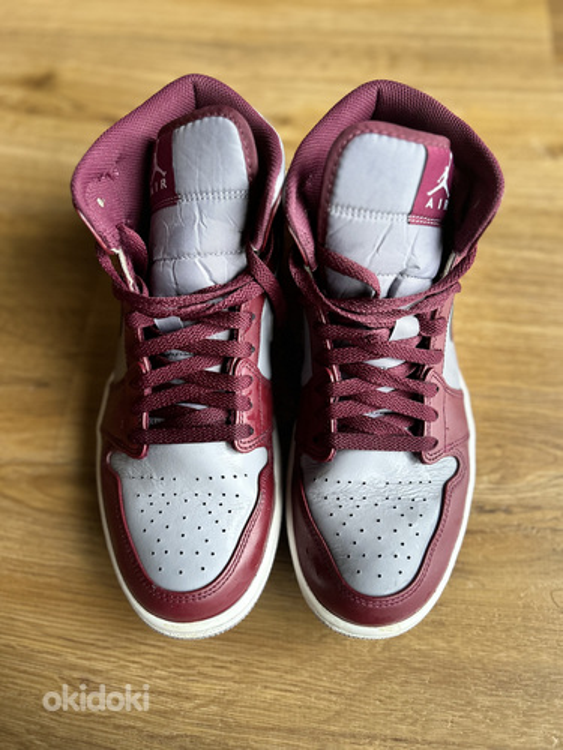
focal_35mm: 26
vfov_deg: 67.3
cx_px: 282
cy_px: 375
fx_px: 564
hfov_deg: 53.1
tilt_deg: -69.2
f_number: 1.5
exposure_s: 1/60
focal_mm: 5.7
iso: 200
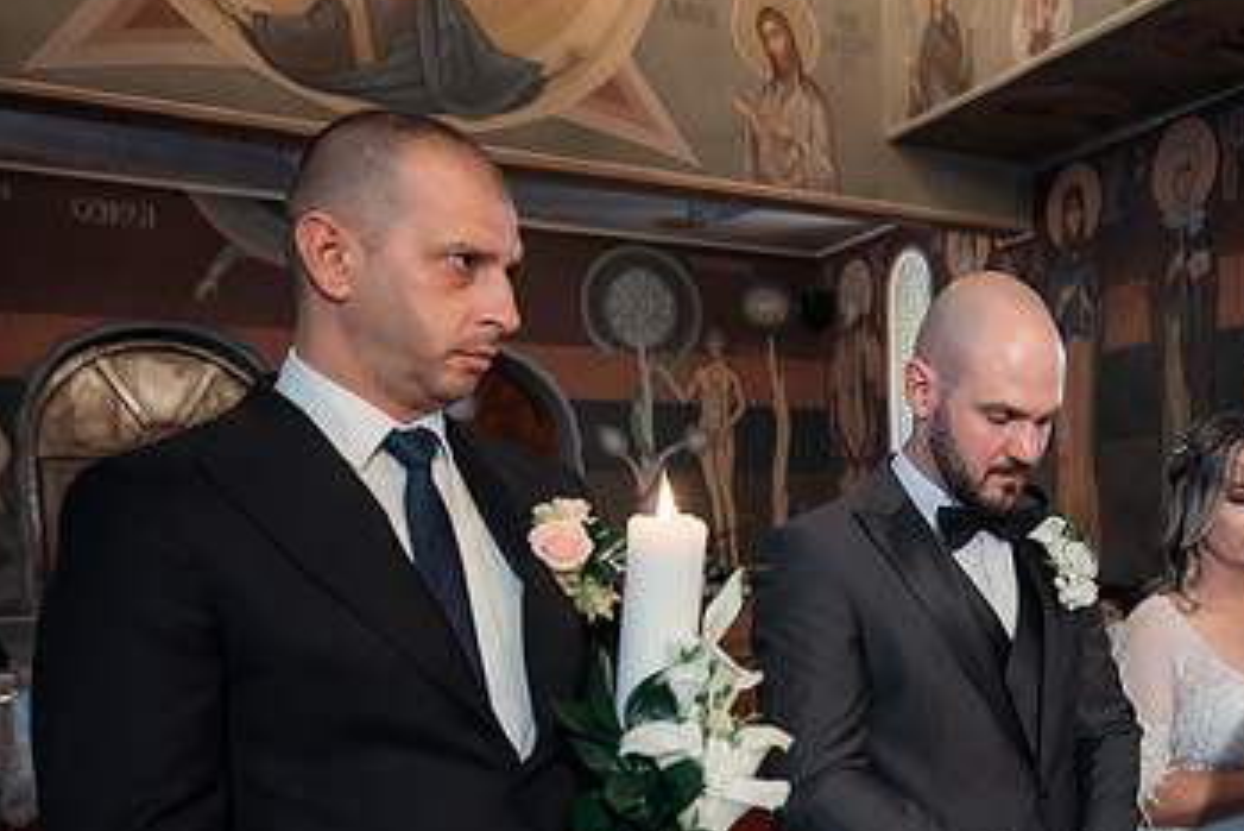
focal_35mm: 38
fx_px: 1314
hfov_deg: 48.3
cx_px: 966
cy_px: 633
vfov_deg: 34.3
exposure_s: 1/200
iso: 3200
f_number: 2.8
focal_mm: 22
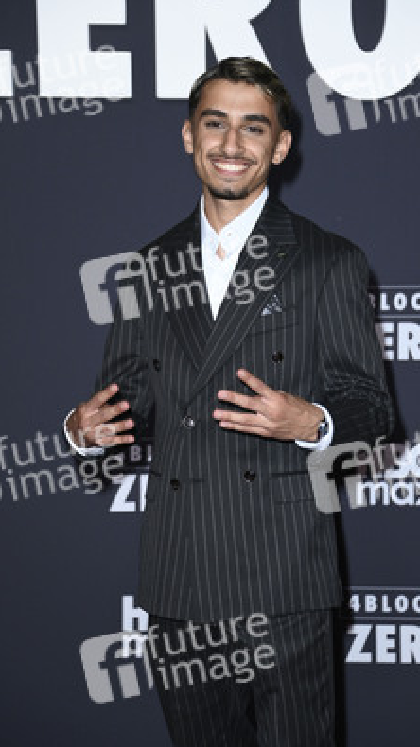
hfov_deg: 9.9
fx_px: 2437
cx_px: 233
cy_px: 374
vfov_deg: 17.4
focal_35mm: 123
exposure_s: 1/250
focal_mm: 116
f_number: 5.6
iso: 1000
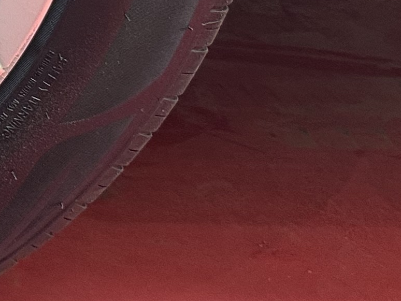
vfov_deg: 11.2
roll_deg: -1.3
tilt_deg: -17.3
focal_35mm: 125
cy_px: -211
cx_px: -397
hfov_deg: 13.5
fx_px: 1448
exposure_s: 1/50
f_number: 1.78
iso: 250
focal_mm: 6.86
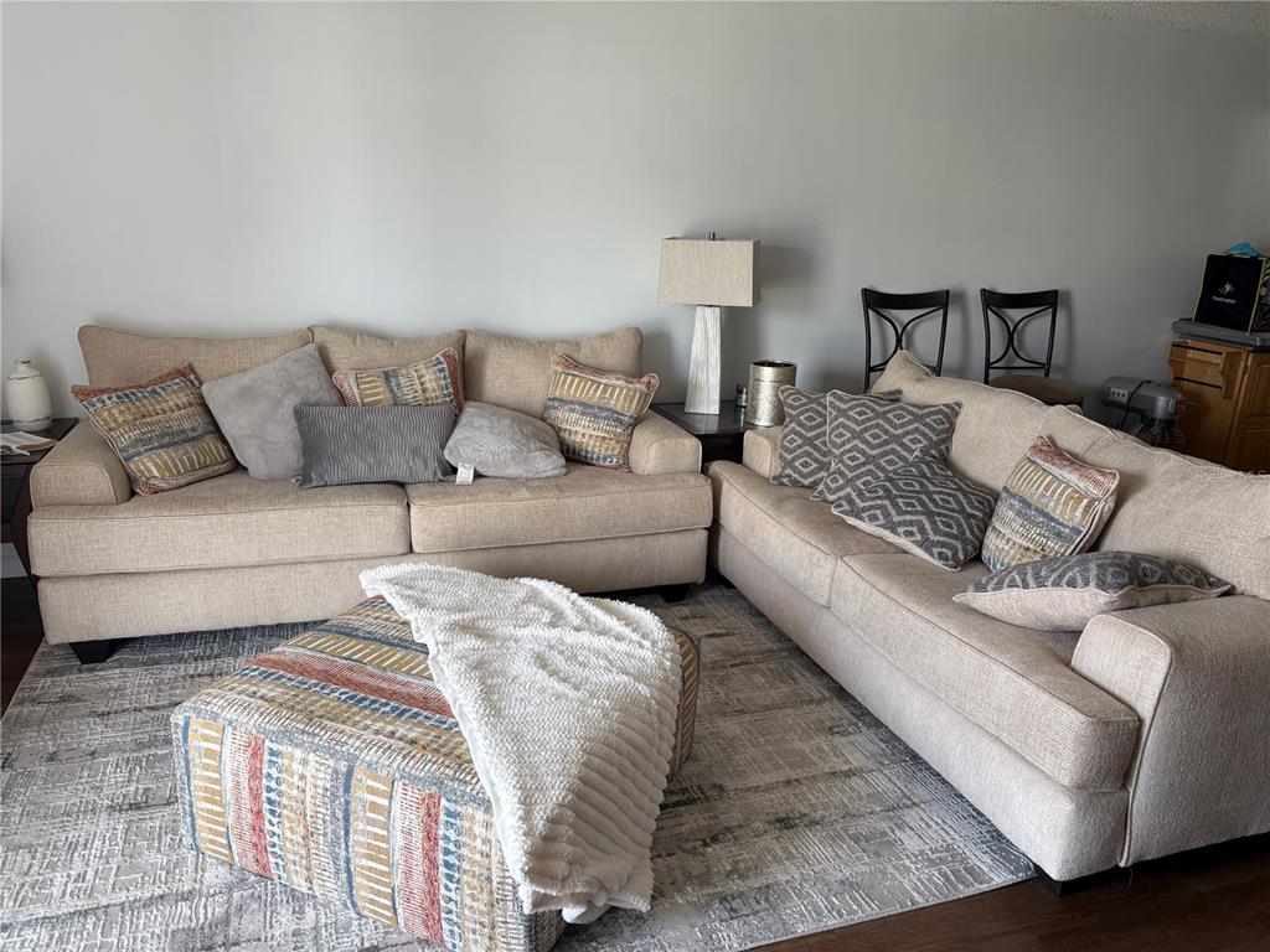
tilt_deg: -15.5
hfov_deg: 67.3
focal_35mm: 26
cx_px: 635
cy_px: 476
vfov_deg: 53.1
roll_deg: -1.7
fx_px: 954
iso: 64
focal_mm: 5.96
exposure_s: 1/122
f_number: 1.6
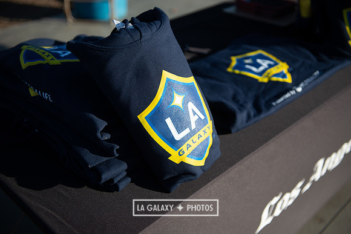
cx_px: 176
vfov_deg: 30.5
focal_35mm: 44
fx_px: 429
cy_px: 117
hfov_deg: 44.5
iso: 200
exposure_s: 1/3200
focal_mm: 44
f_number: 2.8
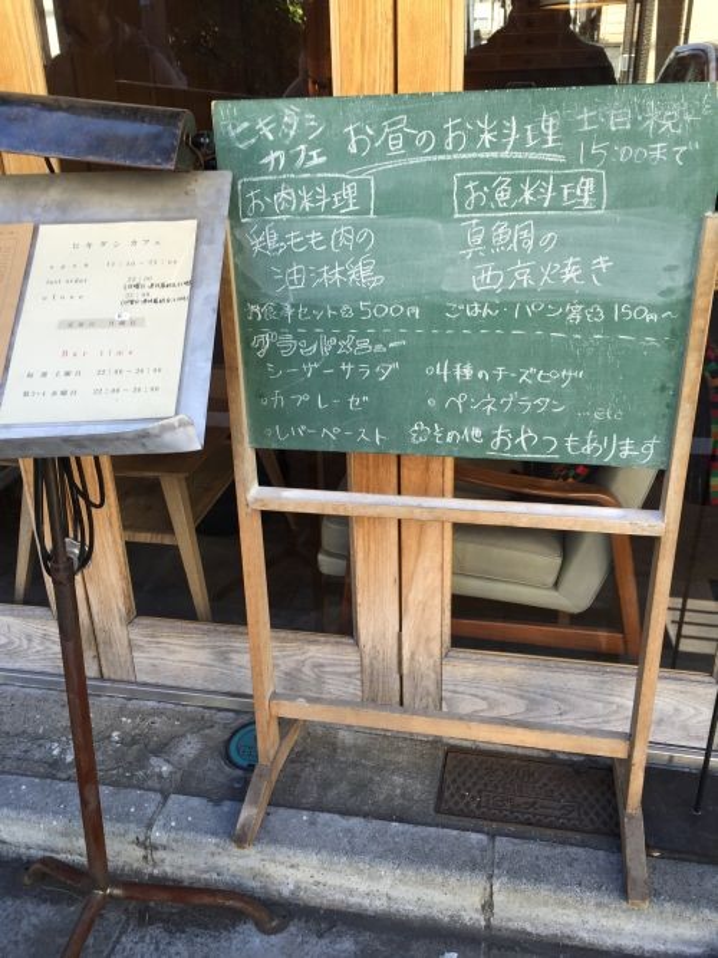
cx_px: 359
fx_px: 802
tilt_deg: -24.4
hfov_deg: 48.2
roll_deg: +0.6
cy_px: 479
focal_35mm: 29
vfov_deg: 61.7
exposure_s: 1/120
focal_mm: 4.15
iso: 32
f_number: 2.2
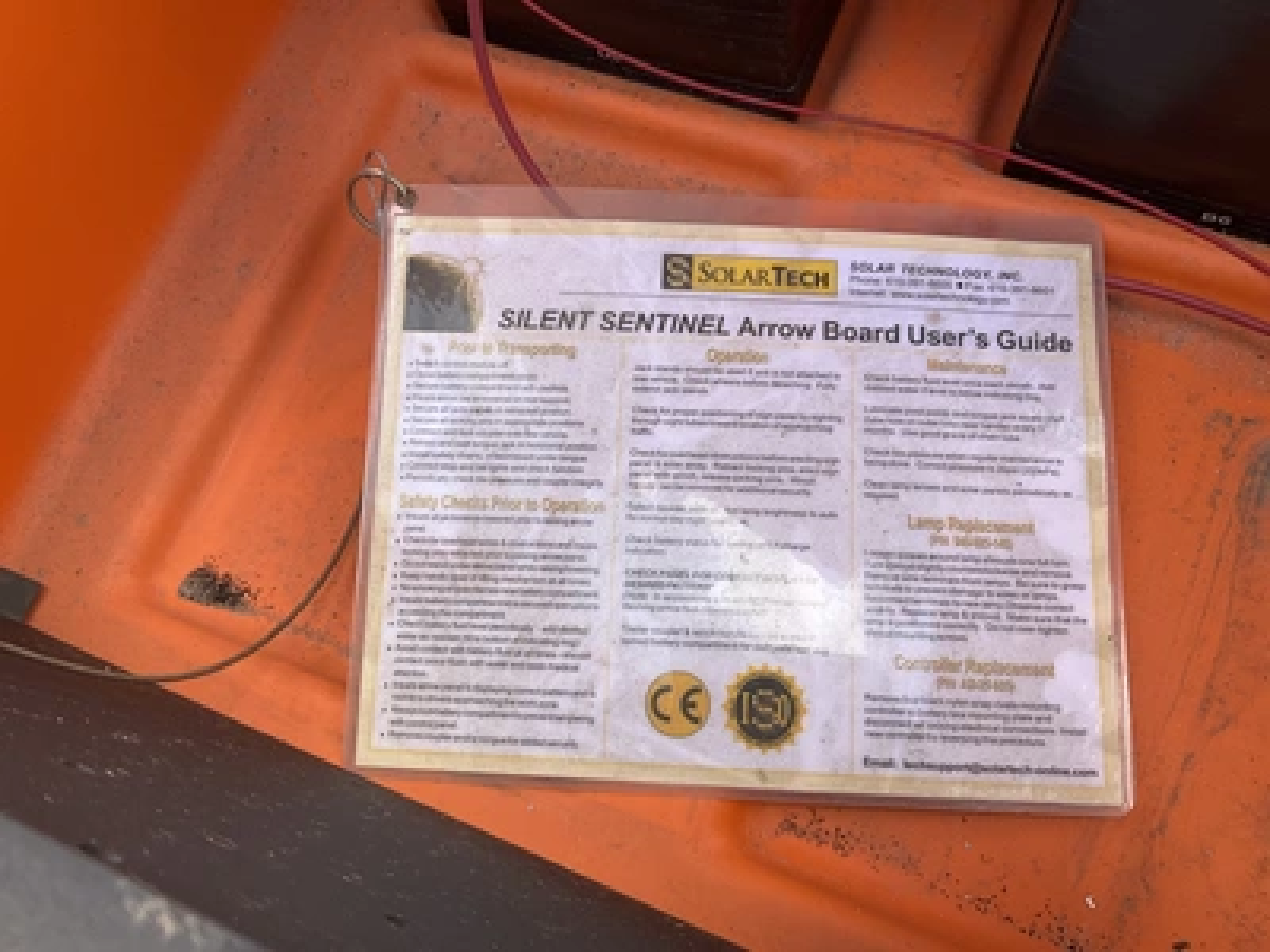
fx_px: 1064
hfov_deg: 61.7
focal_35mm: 29
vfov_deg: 48.2
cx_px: 635
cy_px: 476
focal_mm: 3
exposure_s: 1/406
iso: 25
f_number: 1.8
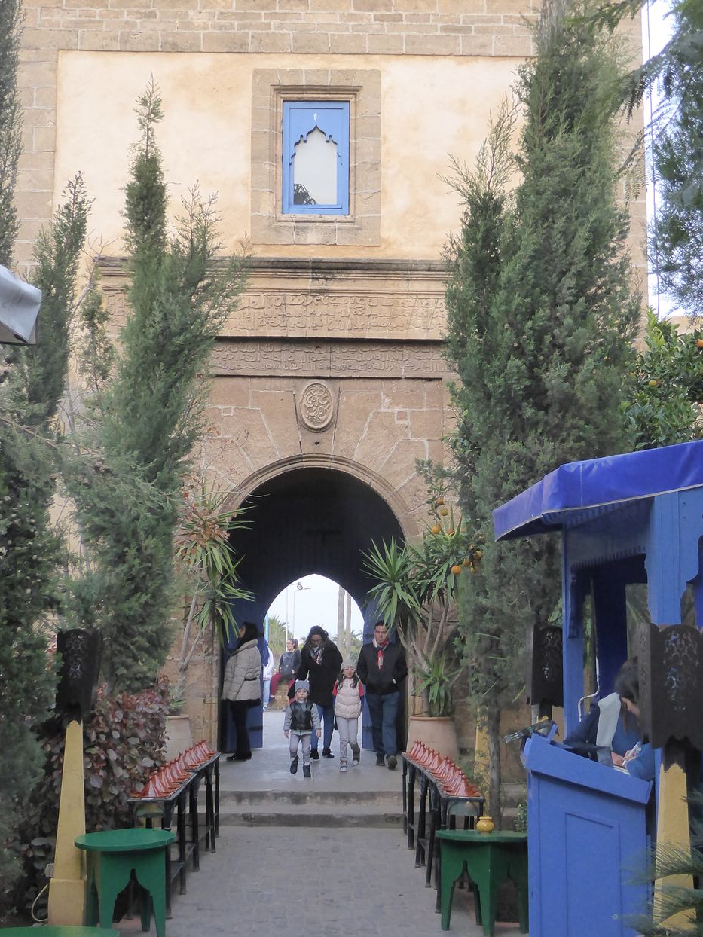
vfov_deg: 35.5
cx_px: 338
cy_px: 459
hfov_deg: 27.0
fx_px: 1462
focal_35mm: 54
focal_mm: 7.2
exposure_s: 1/100
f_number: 3.8
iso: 400
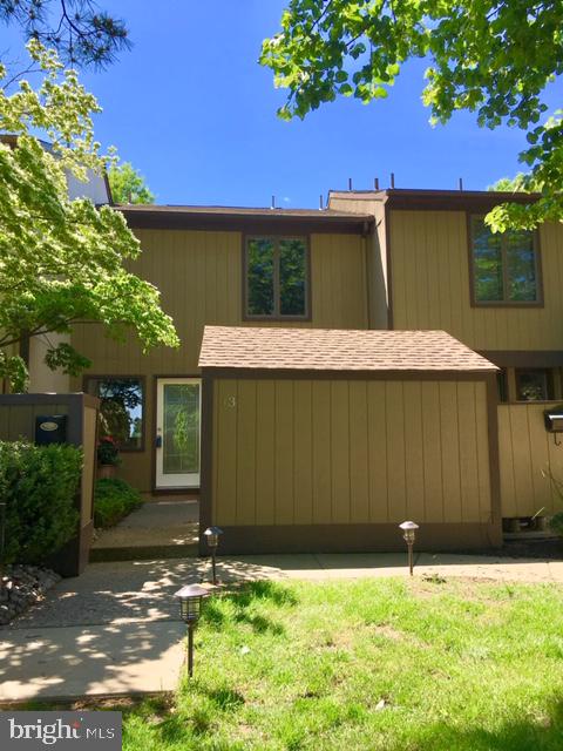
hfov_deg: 48.2
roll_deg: +0.2
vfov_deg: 61.7
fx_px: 629
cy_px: 376
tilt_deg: +7.8
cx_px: 282
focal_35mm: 29
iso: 25
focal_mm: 4.15
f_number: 2.2
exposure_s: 1/884
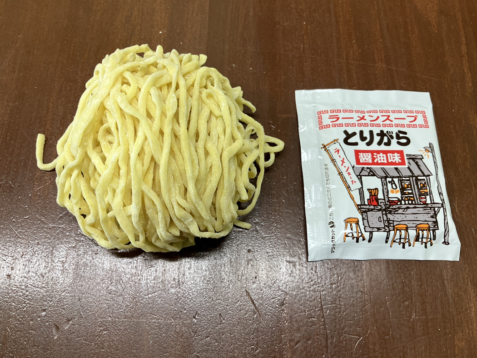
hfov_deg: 56.8
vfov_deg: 44.1
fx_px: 441
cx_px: 238
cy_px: 159
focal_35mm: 32
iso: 64
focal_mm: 3.99
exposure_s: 1/100
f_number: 1.8
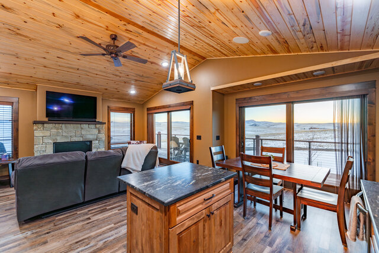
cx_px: 190
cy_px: 126
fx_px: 147
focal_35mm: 14
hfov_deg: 104.2
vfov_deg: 81.2
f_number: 4
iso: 125
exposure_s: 1/30
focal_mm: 14
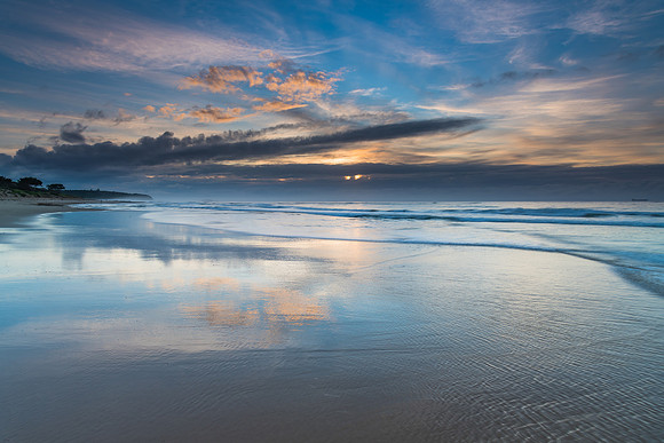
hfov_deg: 73.4
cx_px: 332
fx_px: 446
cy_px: 222
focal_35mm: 24
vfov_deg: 52.9
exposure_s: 1/1.25
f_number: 8
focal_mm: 24
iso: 31
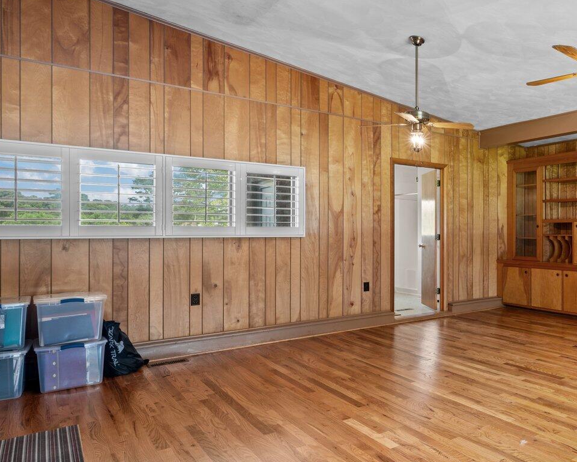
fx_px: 478
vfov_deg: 51.5
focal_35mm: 28
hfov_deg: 51.7
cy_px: 229
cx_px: 558
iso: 100
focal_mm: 14
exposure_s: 2.5
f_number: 9
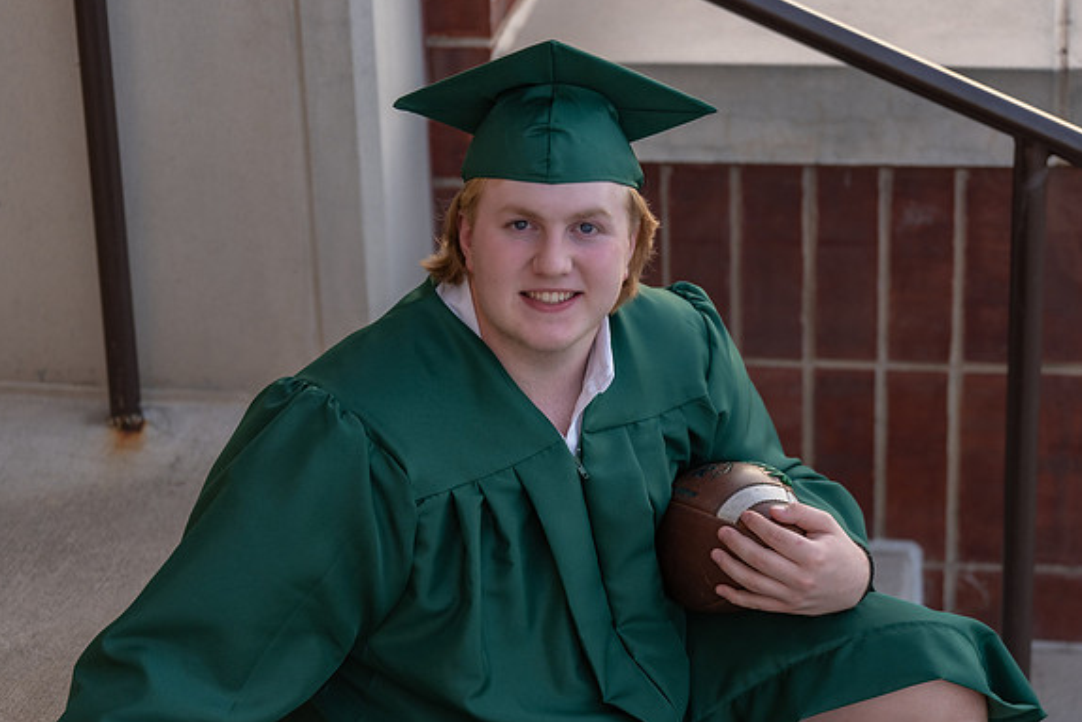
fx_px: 3066
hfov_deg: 20.0
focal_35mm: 102
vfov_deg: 13.4
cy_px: 402
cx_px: 621
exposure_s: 1/500
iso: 400
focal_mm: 84
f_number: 2.8
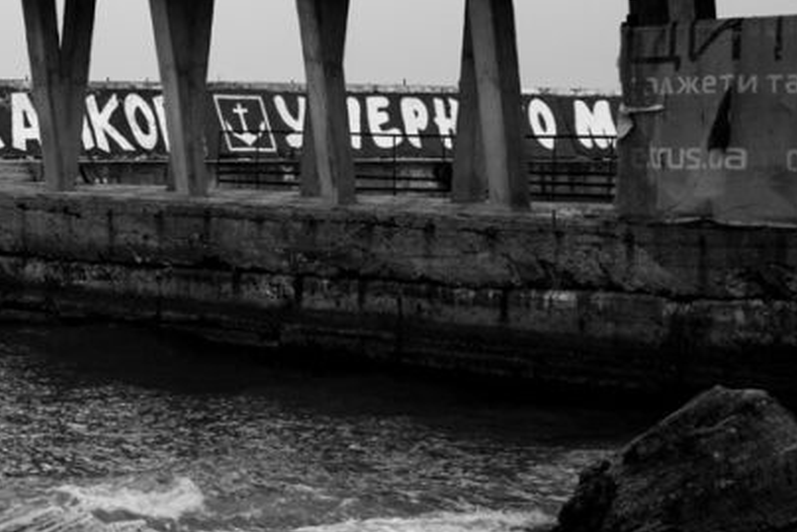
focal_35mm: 127
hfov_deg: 15.7
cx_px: -65
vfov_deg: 10.8
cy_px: 73
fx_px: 2812
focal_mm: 50
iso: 800
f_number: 4.5
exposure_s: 1/80
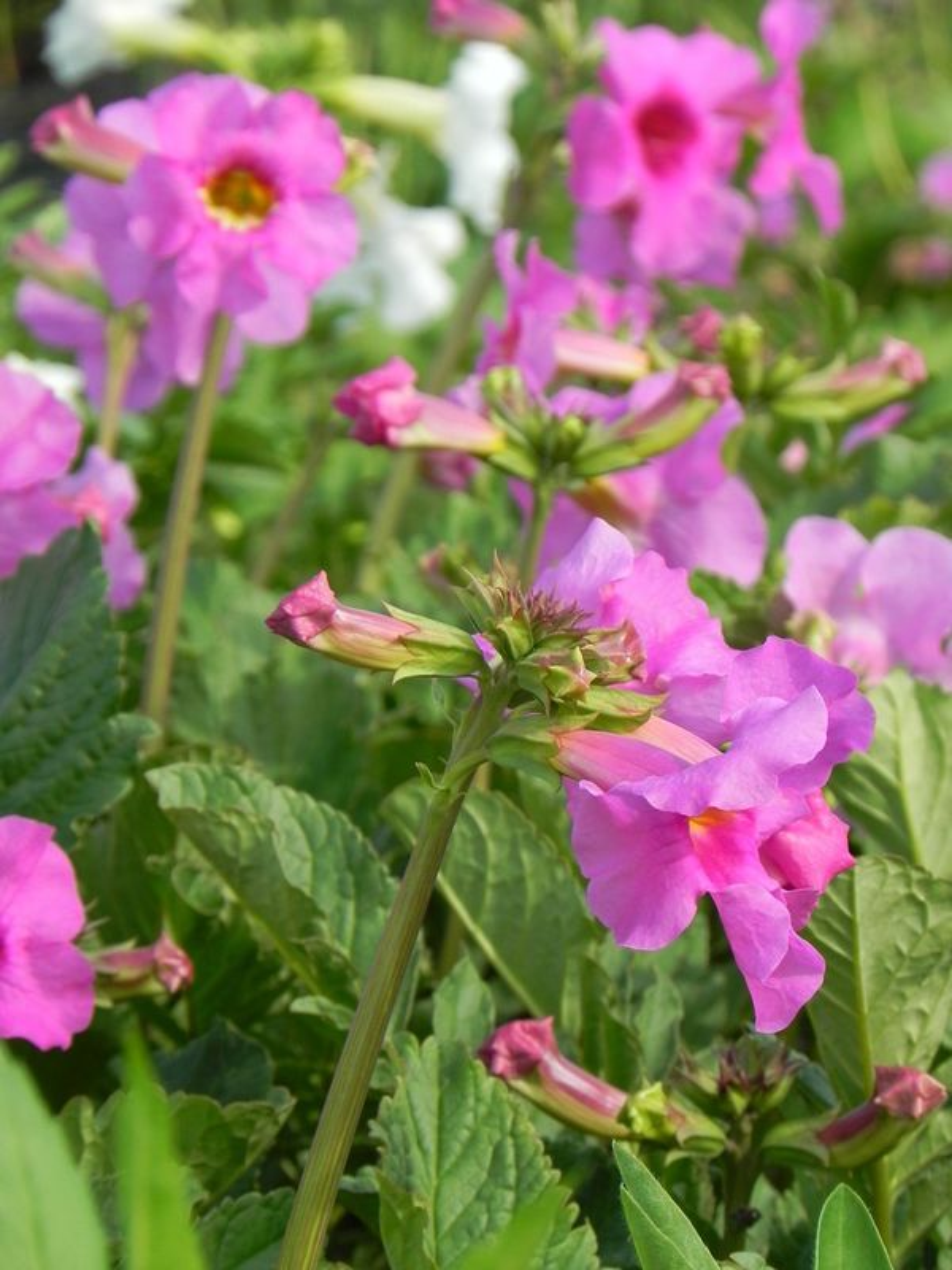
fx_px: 9057
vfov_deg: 8.0
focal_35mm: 247
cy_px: 635
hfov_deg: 6.0
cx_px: 476
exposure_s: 1/500
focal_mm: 44
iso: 160
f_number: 5
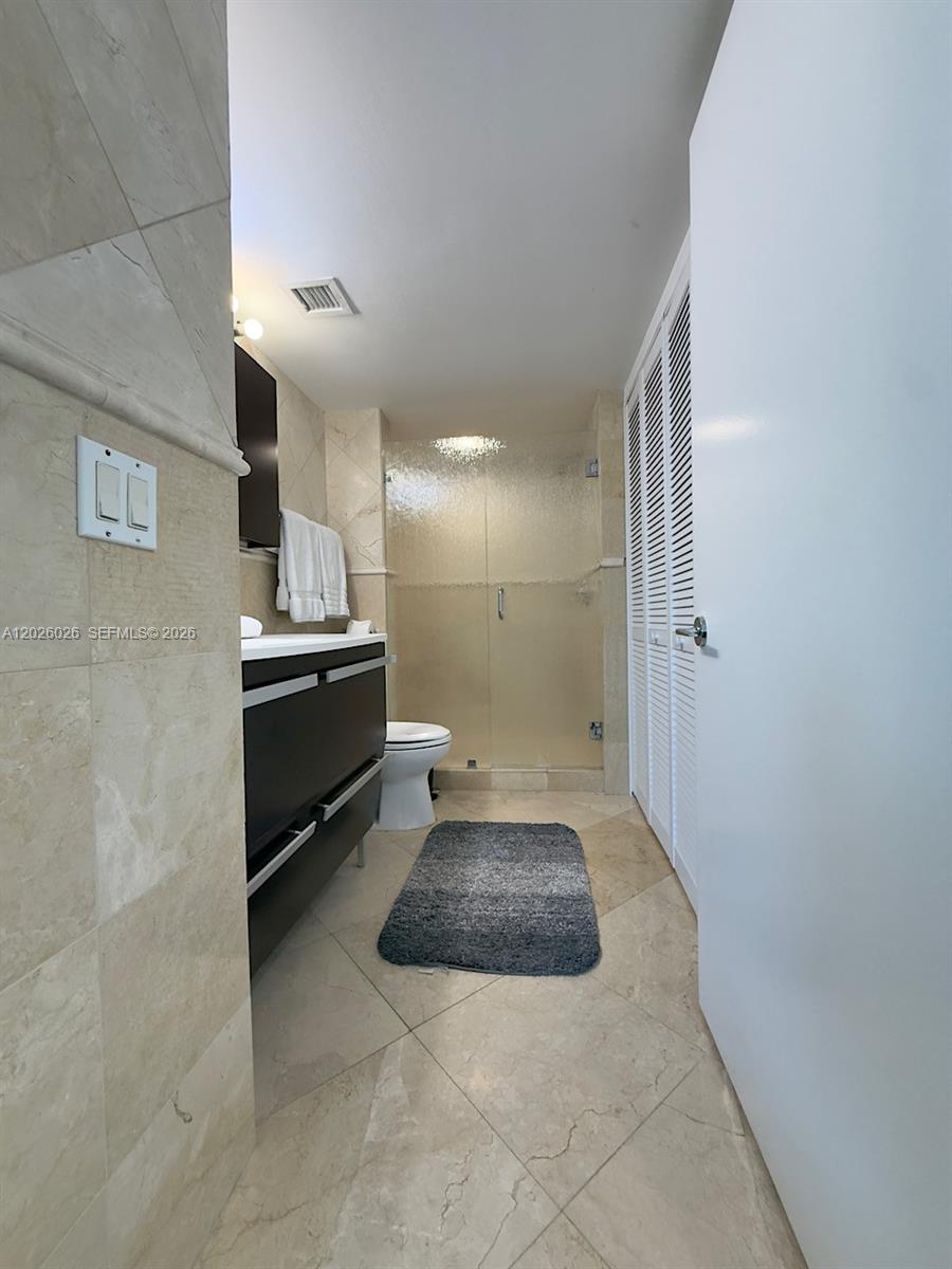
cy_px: 634
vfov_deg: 102.1
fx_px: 513
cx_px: 476
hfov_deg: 85.7
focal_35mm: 14
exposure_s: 1/120
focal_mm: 2.22
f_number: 2.2
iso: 200
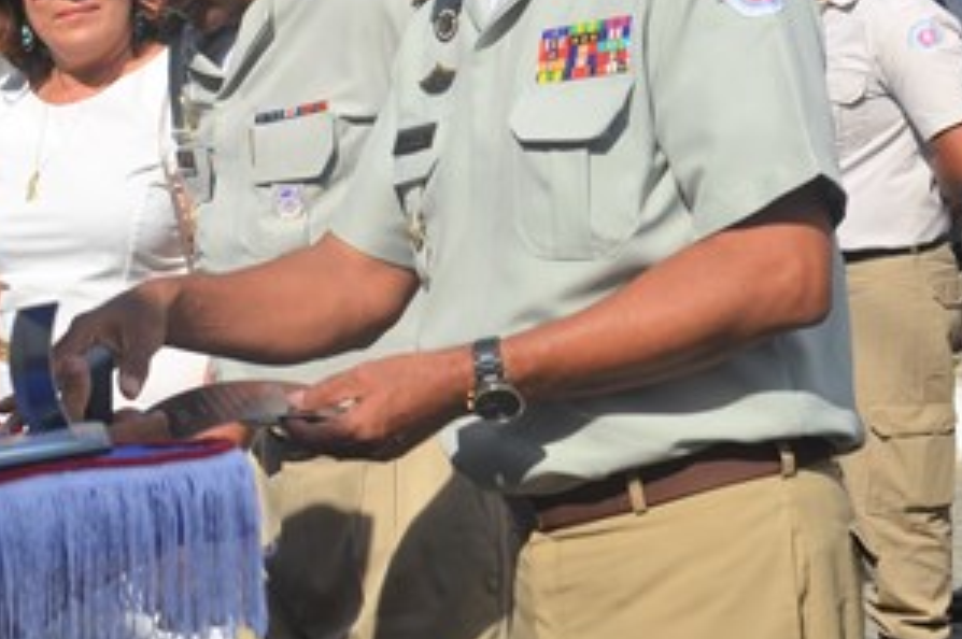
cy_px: 77
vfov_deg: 11.0
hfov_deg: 16.3
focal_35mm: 123
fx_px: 3288
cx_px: 16
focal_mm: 35
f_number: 9
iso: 100
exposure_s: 1/320
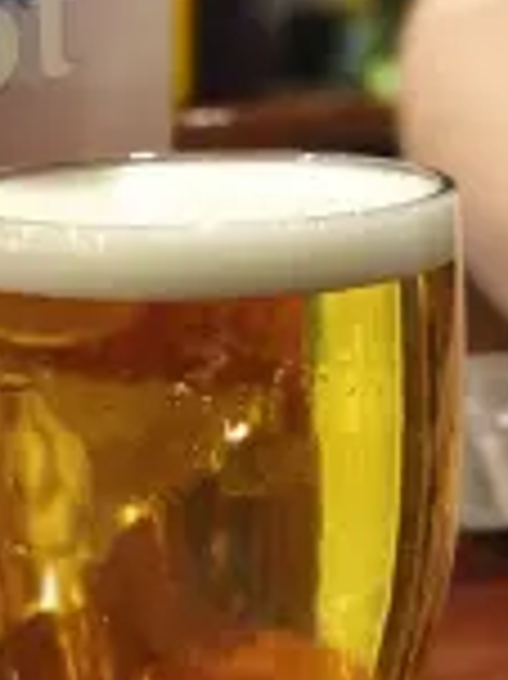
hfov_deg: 20.5
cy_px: 288
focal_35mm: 69
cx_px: -22
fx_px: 1352
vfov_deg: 28.1
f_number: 1.5
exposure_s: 1/50
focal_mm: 4.32
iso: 320
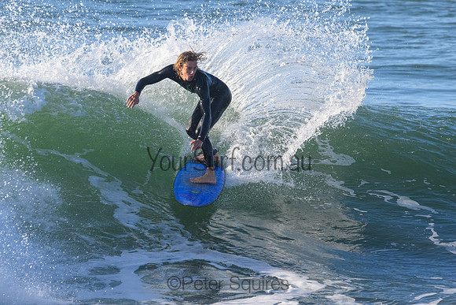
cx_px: 221
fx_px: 8167
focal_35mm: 645
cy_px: 129
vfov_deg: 2.1
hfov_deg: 3.2
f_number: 11
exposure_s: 1/2000
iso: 3200
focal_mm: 560
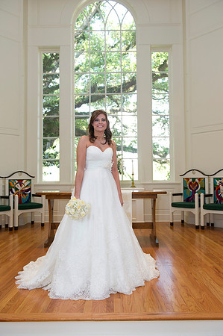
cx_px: 112
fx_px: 298
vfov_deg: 58.8
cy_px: 168
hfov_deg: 41.0
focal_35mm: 32
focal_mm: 32
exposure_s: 1/125
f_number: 5
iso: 800
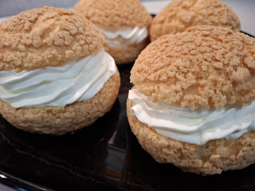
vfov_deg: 58.9
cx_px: 128
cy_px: 96
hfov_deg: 73.9
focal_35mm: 23
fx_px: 169
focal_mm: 5.54
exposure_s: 1/50
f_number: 1.8
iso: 160
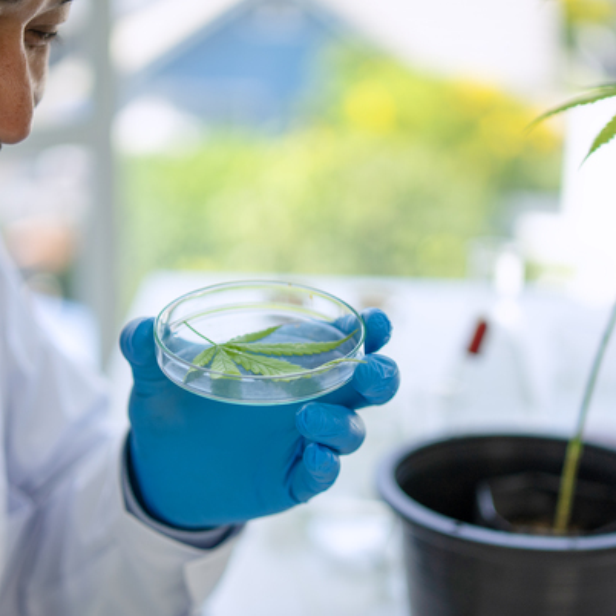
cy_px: 367
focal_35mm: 76
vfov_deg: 22.7
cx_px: 268
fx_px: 1530
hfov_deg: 22.7
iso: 100
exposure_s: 1/800
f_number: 1.8
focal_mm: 45
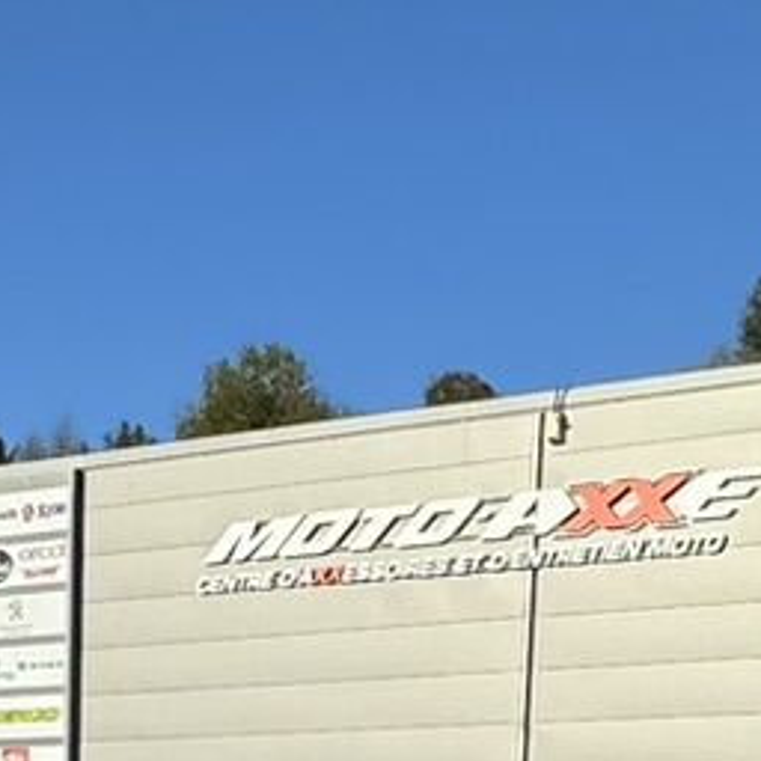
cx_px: 271
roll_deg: -1.9
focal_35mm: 99
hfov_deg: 17.5
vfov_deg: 15.4
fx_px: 2462
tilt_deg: -8.6
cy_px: 1317
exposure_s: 1/3390
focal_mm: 2.22
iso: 50
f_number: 2.2
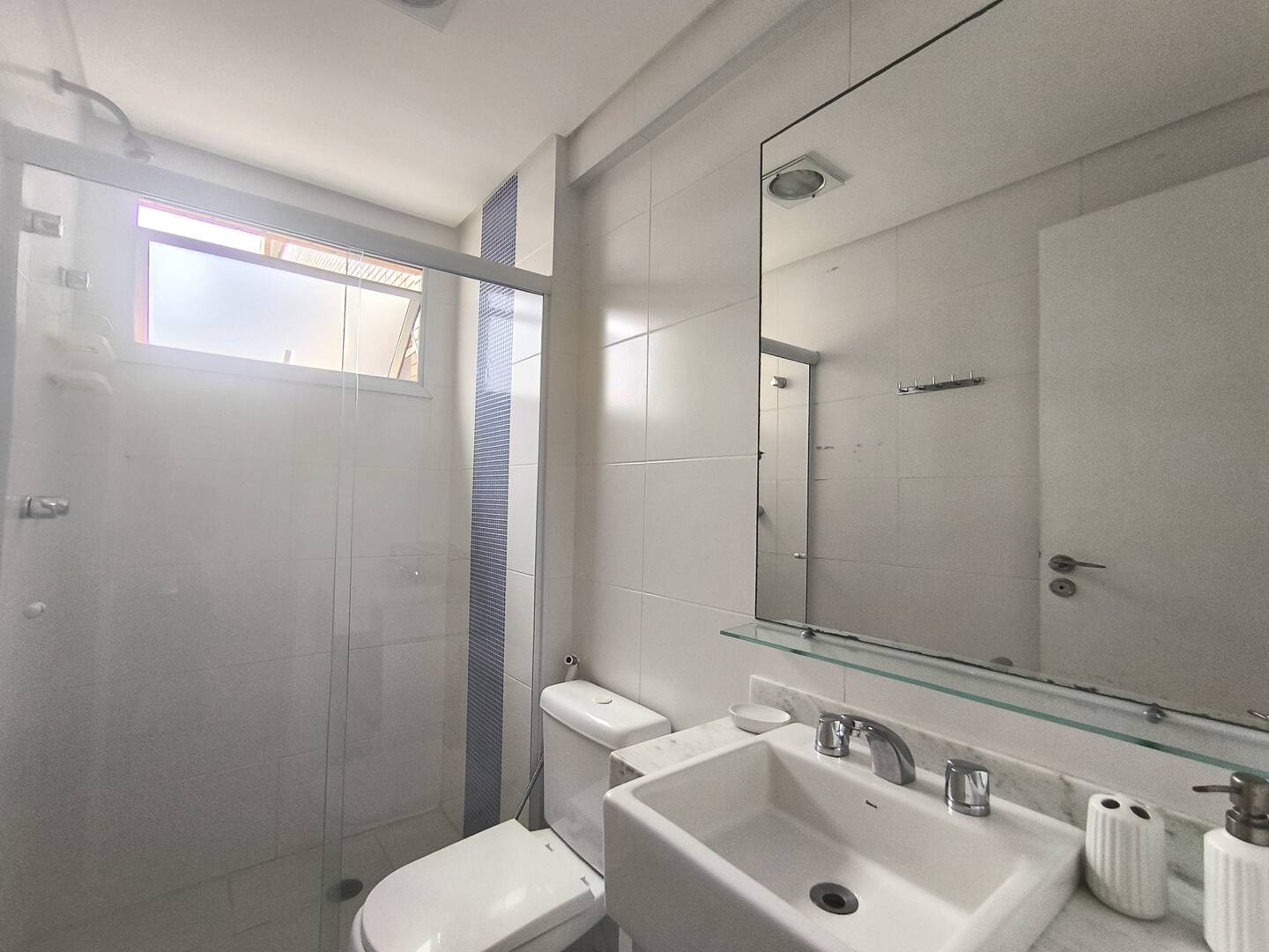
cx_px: 634
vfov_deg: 78.1
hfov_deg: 94.5
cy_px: 476
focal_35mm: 16
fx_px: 587
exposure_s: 1/120
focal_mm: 1.65
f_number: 2.2
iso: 100
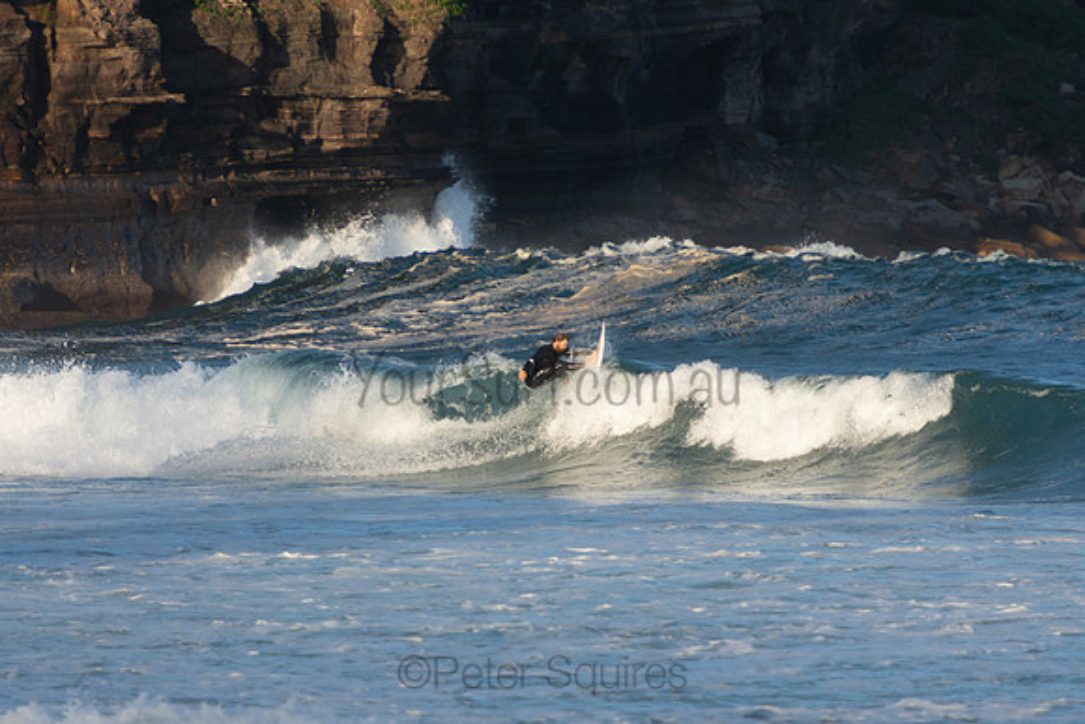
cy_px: 362
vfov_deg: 2.9
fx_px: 14469
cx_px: 542
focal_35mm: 480
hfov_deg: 4.3
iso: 250
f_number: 5.6
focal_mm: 320
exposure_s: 1/800
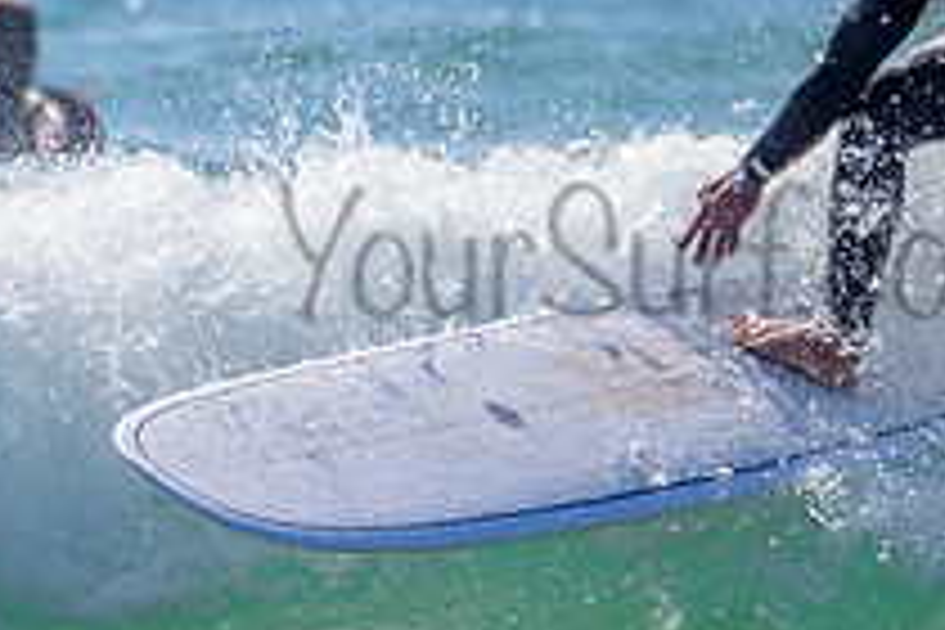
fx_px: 44490
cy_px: 17
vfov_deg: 0.8
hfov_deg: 1.2
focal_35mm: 1695
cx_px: 1038
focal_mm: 500
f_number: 5.6
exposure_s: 1/2000
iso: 140
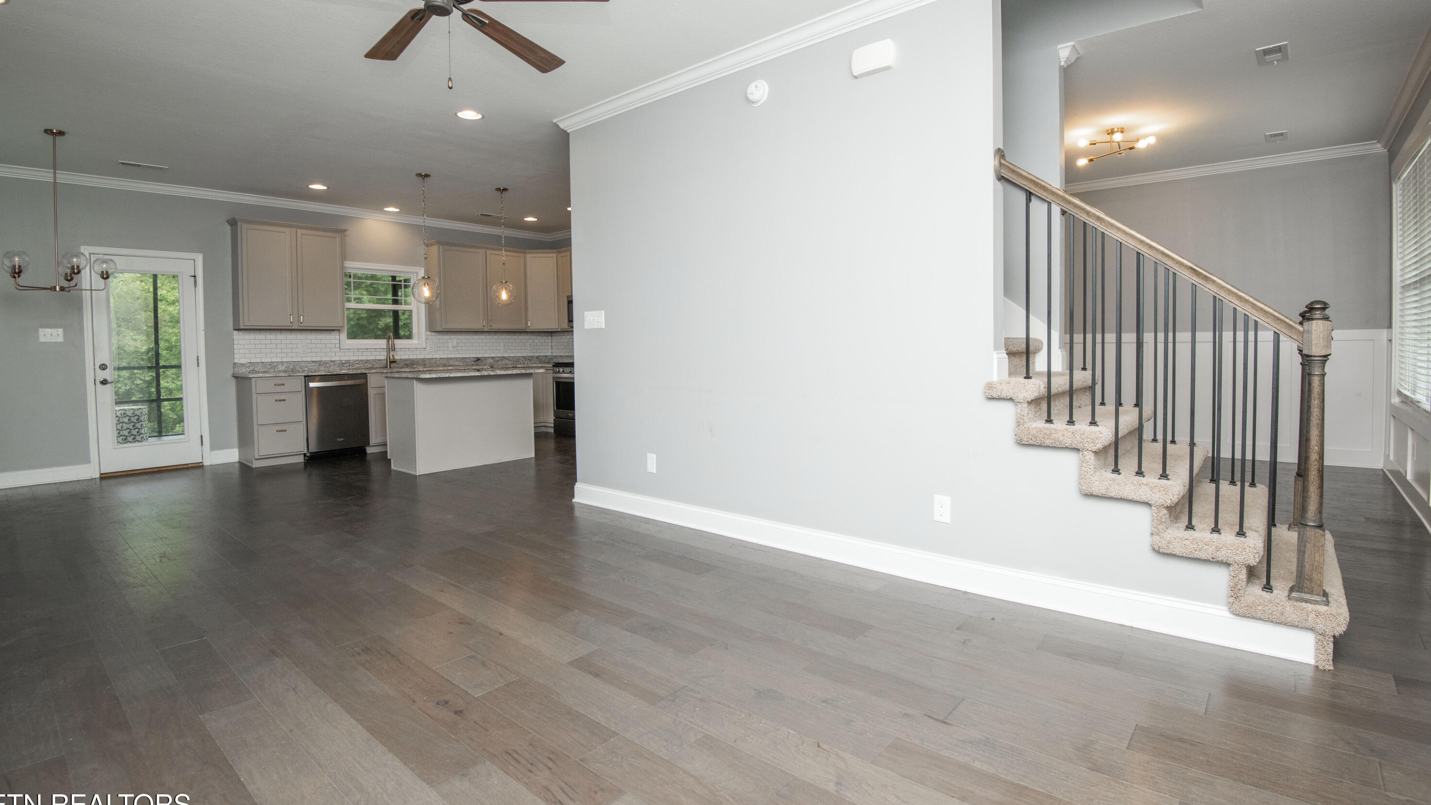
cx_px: 712
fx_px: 645
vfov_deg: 63.8
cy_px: 365
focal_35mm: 17
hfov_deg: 95.9
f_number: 9
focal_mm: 16
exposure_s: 1/125
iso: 400
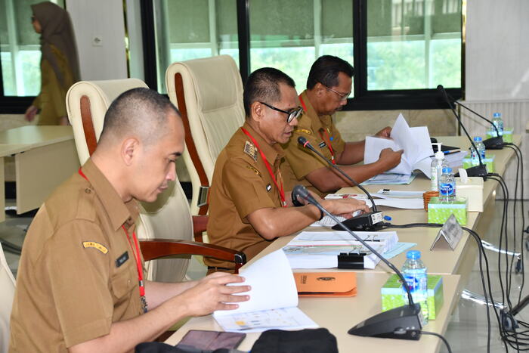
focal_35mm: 87
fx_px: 1279
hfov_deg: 23.4
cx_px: 264
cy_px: 176
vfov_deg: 15.7
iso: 900
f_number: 4.8
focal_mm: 58
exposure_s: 1/60
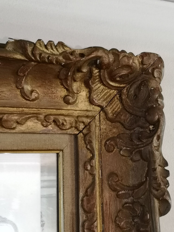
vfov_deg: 36.2
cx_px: 87
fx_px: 355
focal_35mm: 53
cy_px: 116
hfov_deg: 27.5
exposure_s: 1/33.3
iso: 320
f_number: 1.8
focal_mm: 3.95
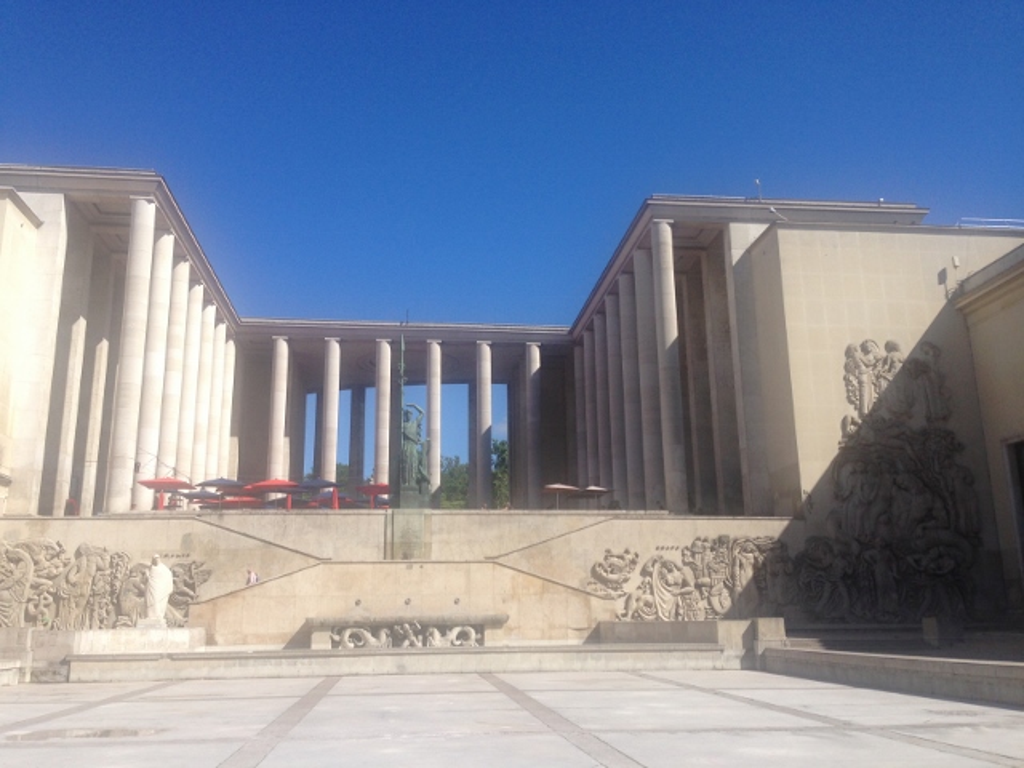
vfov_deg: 42.9
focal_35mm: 33
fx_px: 976
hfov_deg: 55.4
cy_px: 384
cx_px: 512
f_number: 2.4
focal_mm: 4.13
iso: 50
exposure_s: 1/1748
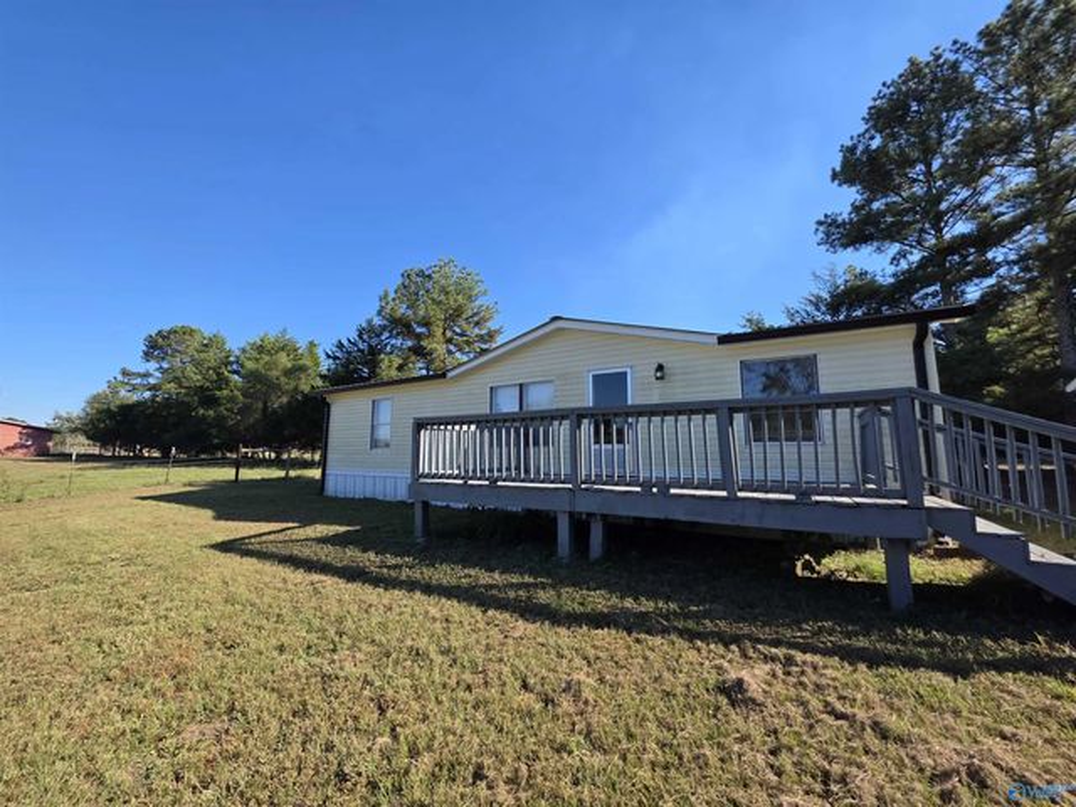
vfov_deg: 89.9
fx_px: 404
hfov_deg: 106.2
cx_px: 538
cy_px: 404
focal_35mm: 13
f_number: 1.9
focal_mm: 2.2
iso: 40
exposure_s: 1/1163
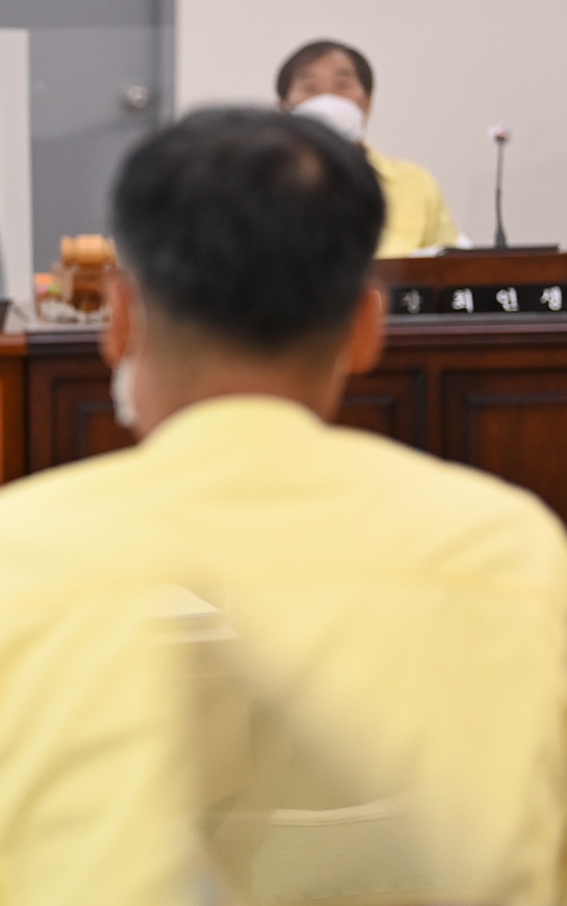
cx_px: -295
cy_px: 423
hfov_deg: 7.0
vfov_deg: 11.3
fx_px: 4572
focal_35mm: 185
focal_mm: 95
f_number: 2.8
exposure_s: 1/1250
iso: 2500
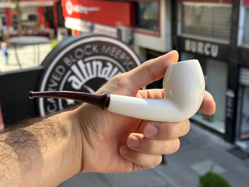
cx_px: 124
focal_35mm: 48
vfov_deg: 30.3
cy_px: 94
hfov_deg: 39.7
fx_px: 345
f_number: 1.78
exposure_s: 1/549
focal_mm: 6.86
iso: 64
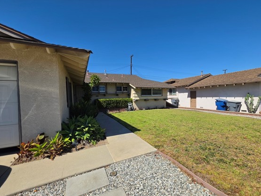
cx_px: 139
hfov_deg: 98.0
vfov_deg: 81.7
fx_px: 113
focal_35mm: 15
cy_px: 102
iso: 32
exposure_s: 1/2157
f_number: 1.9
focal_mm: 2.2
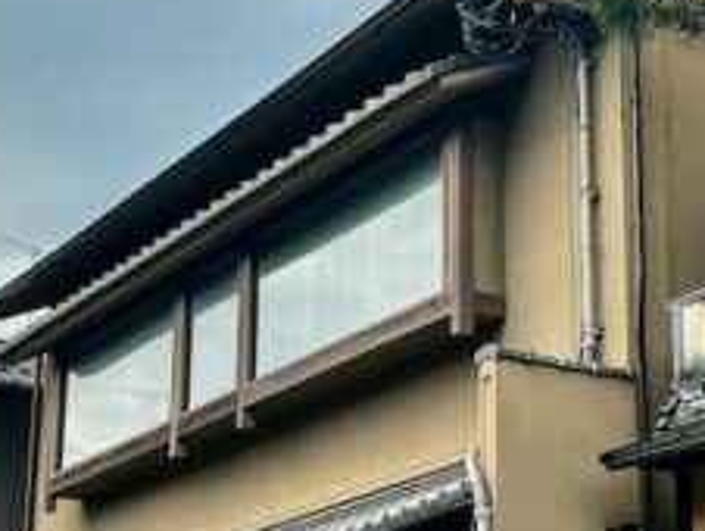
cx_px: 537
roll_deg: +0.9
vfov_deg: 17.0
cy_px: 364
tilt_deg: +14.3
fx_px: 1774
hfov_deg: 22.3
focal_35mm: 87
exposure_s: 1/740
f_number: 1.78
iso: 80
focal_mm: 6.86
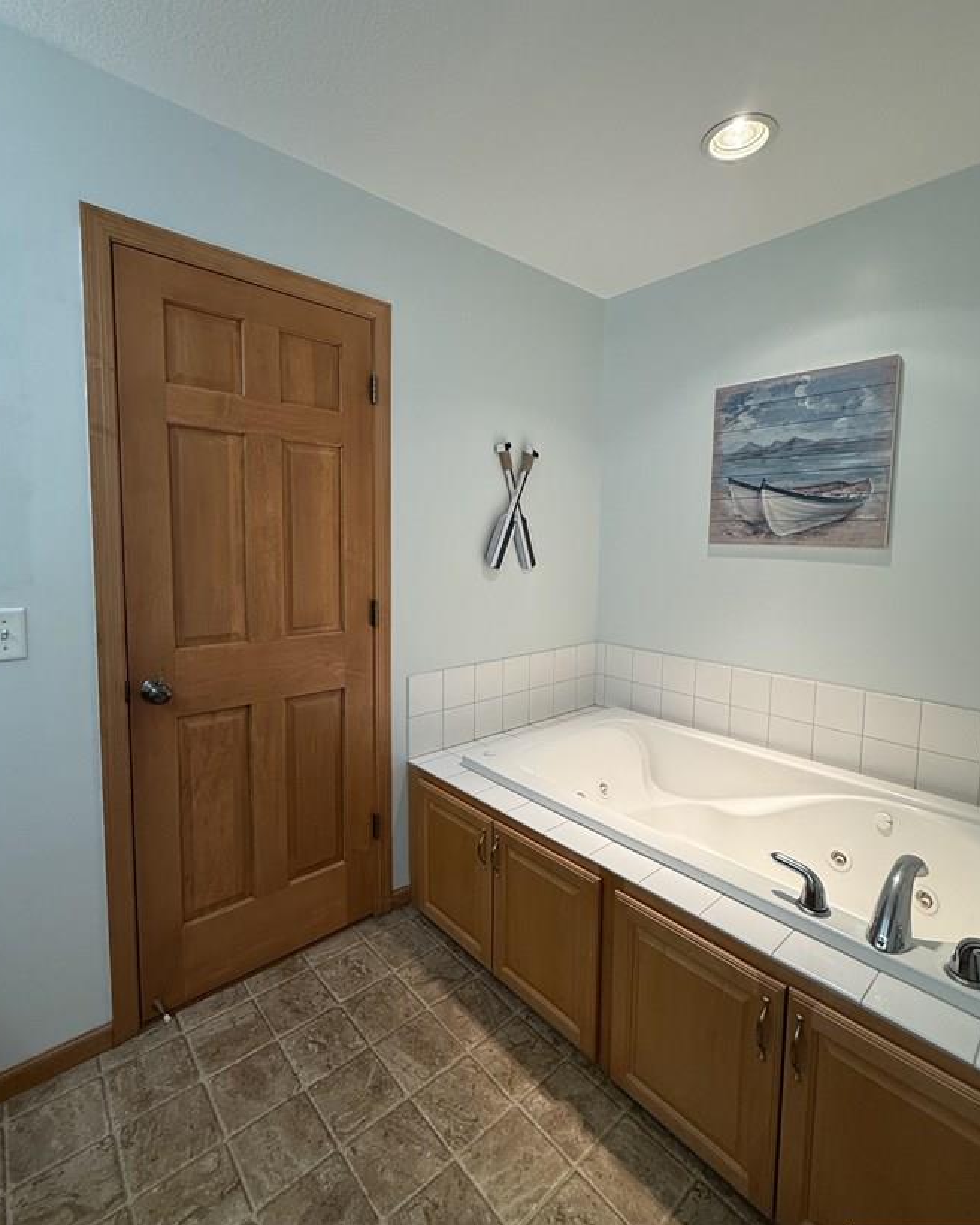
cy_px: 586
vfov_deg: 93.1
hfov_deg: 80.4
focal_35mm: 16
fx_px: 580
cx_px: 496
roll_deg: -1.0
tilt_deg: -3.6
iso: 160
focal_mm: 2.22
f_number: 2.2
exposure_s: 1/120
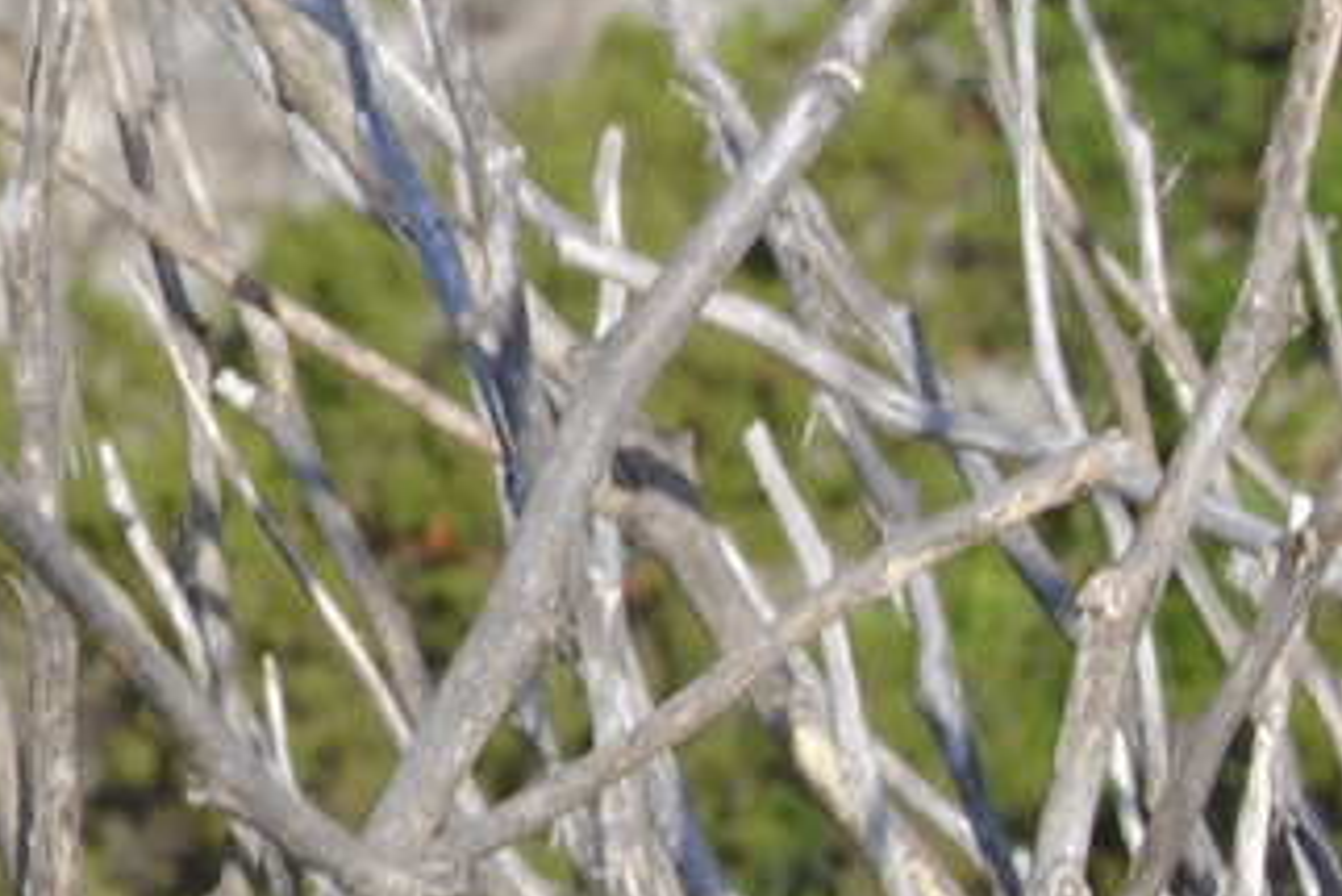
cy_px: 256
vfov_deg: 3.0
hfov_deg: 4.4
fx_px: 17222
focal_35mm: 462
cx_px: -1563
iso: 200
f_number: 22
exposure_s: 1/50
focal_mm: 55
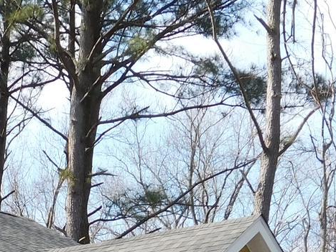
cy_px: 413
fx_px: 1912
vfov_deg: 7.4
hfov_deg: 9.9
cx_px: -24
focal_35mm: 197
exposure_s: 1/500
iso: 125
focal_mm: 8
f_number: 3.7
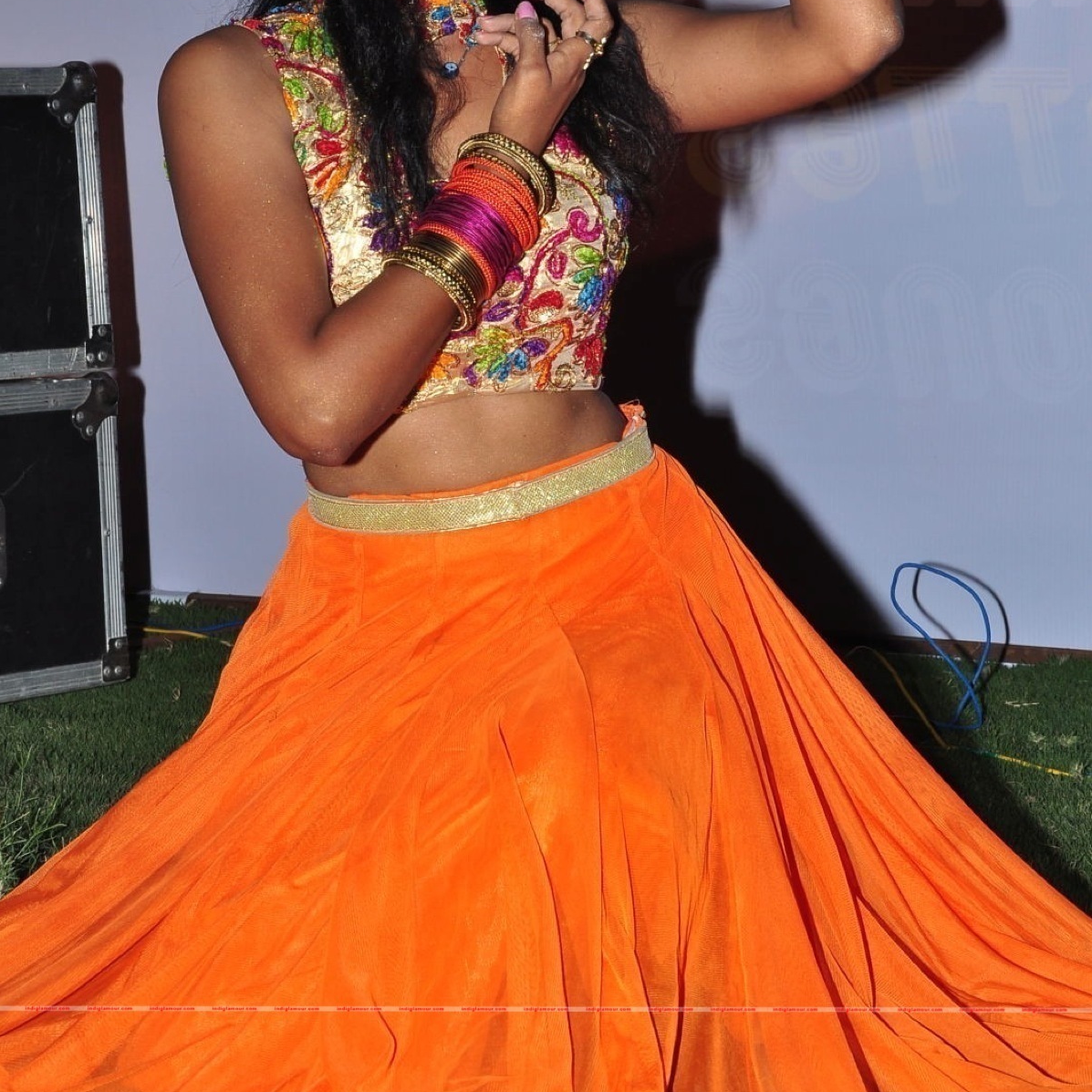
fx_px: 3569
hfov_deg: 17.4
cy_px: 315
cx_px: 546
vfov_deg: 17.3
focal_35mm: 100
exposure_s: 1/125
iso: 400
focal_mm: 52
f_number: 11
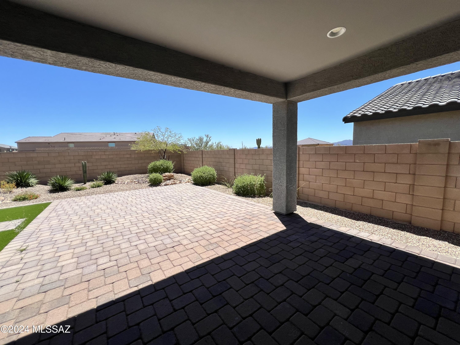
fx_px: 173
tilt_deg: -6.9
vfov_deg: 89.9
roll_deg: +1.5
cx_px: 230
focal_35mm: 13
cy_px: 172
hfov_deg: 106.2
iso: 32
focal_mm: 1.57
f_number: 1.8
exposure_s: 1/2016
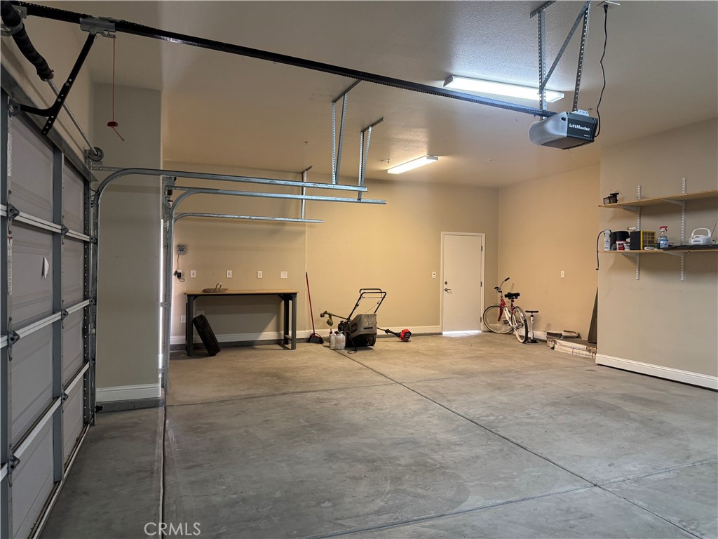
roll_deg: -0.3
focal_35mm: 24
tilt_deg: -1.2
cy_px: 270
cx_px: 359
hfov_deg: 71.6
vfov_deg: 56.8
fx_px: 498
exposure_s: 1/60
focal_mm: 6.76
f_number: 1.78
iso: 250
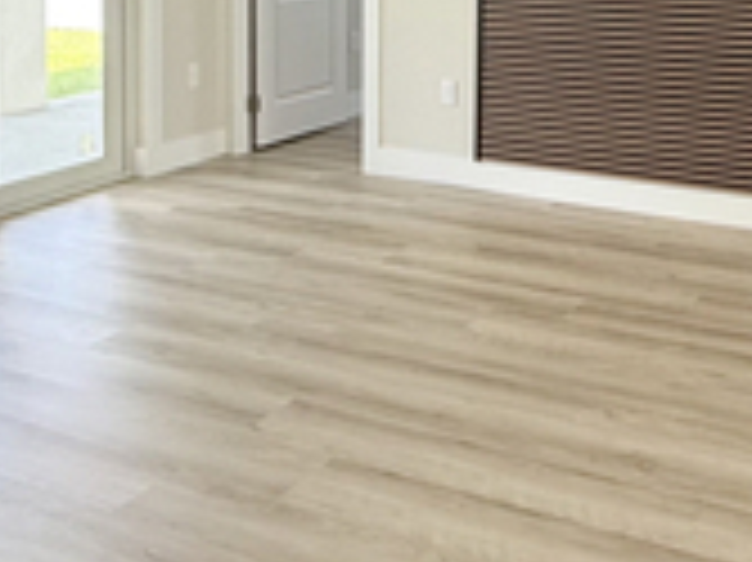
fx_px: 1216
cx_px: 529
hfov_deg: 33.9
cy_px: -45
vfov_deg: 24.4
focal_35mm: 56
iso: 64
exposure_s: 1/131
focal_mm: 2.22
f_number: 2.2
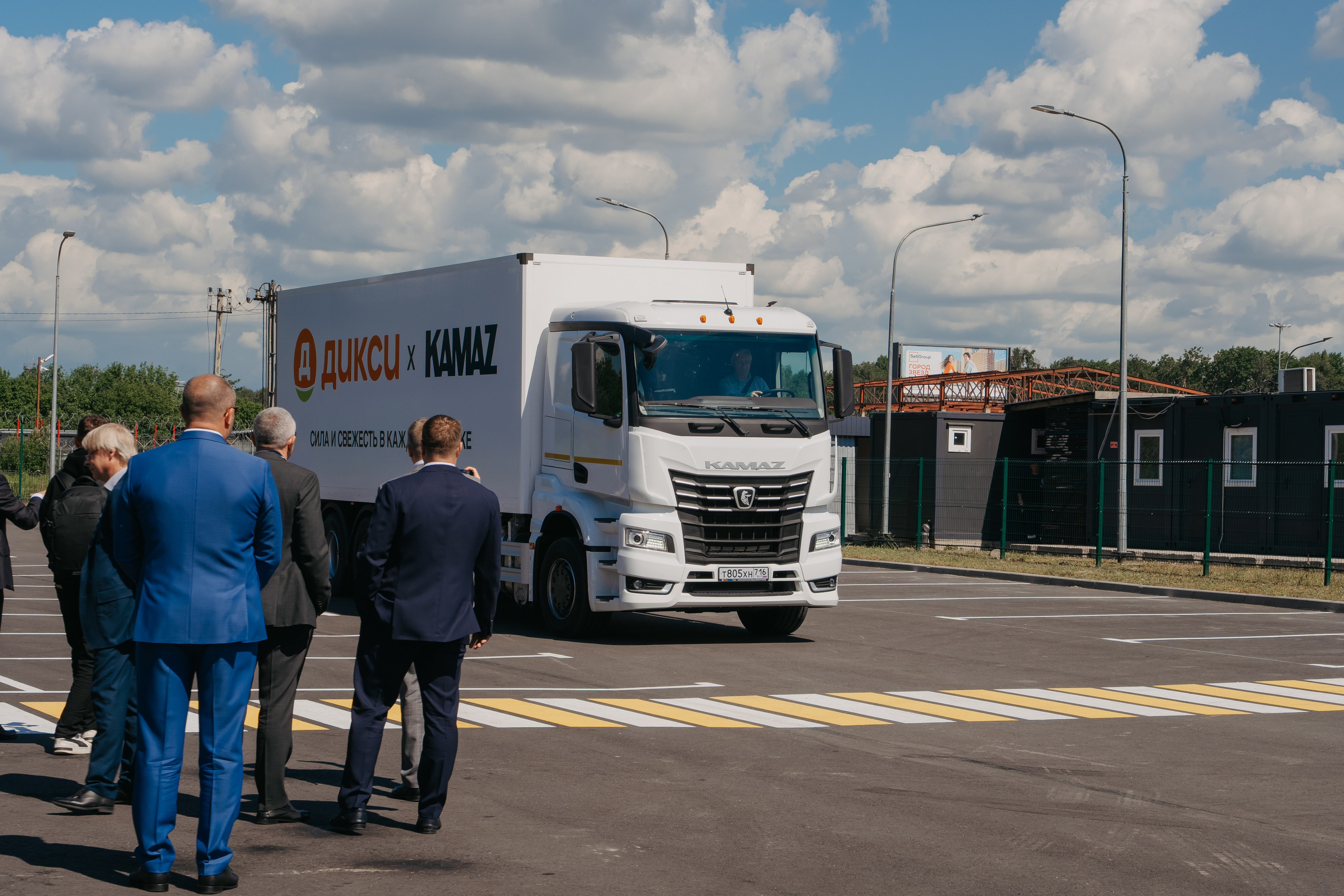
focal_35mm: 70
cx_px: 672
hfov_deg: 28.8
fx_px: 2613
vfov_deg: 19.5
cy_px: 448
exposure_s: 1/200
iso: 160
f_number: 14
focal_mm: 70
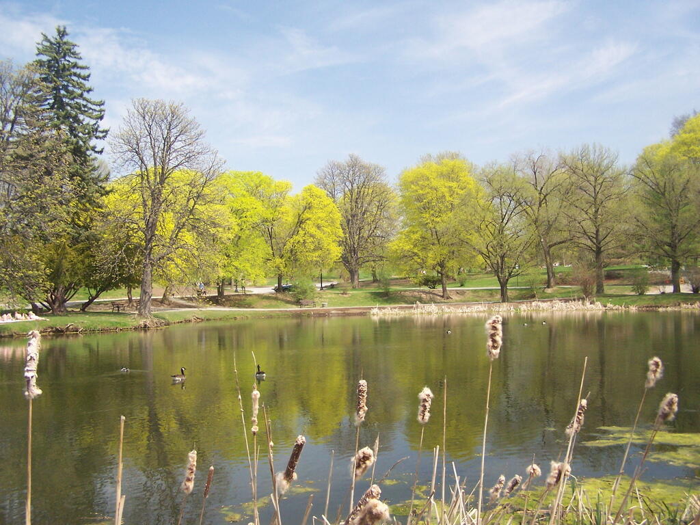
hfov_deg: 49.0
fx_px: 768
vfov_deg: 37.7
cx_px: 350
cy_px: 262
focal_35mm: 38
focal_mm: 6.3
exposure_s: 1/400
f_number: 2.8
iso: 200
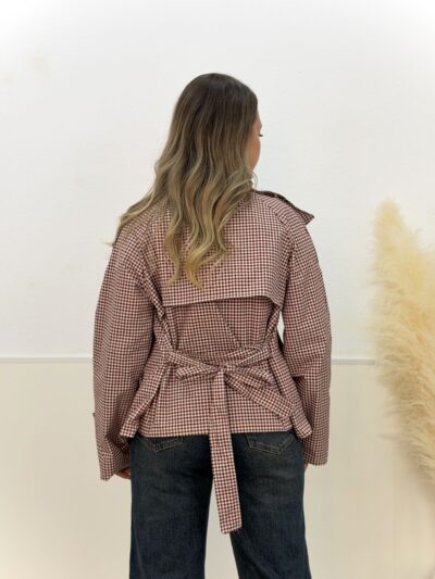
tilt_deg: +1.1
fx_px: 804
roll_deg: +0.0
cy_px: 290
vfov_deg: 39.6
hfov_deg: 30.3
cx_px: 218
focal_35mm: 48
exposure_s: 1/182
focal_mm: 6.76
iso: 50
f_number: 1.78
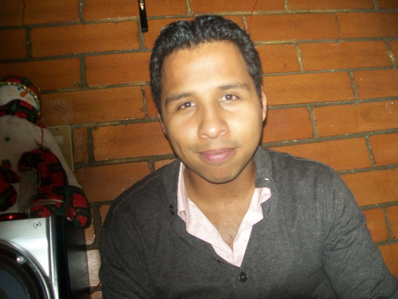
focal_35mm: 36
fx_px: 414
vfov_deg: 39.7
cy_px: 150
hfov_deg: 51.4
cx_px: 199
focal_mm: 6
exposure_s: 1/60
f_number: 2.7
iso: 160
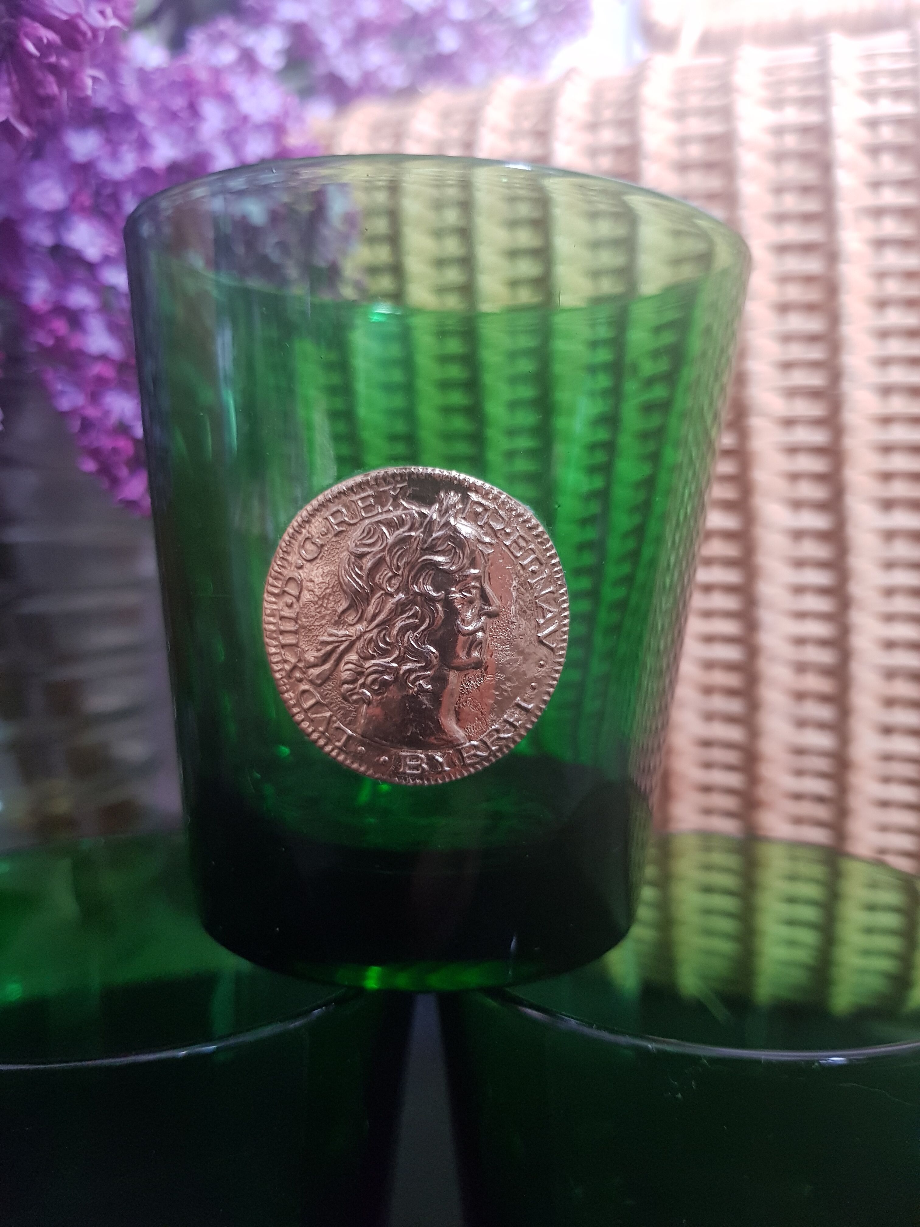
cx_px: 460
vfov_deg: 67.3
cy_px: 614
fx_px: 921
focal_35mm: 26
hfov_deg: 53.1
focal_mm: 4.2
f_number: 1.7
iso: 200
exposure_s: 1/30
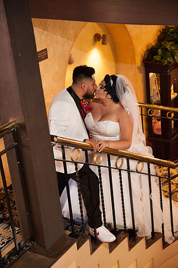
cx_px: 89
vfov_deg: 29.7
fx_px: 505
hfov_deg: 20.0
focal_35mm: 68
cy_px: 134
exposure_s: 1/80
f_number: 4.5
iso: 4000
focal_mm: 68
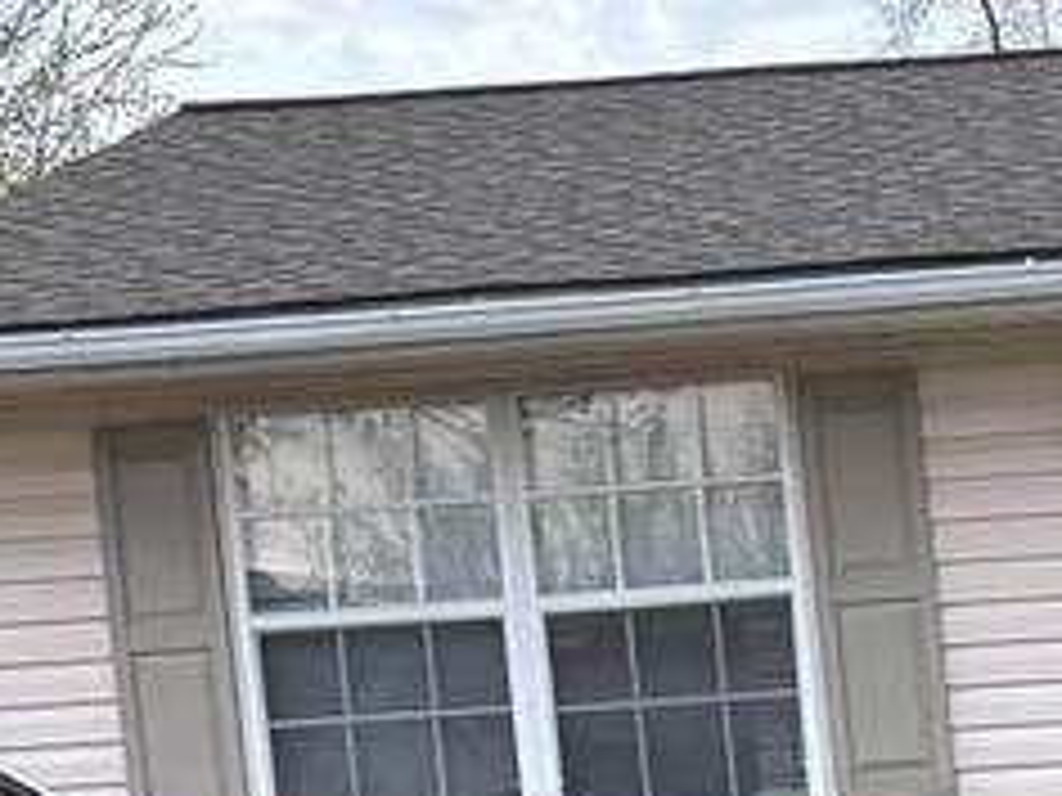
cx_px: 1782
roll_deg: +3.5
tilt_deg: -4.9
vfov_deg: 10.1
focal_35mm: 141
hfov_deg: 12.9
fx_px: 4326
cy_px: 1295
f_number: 1.6
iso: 64
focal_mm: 5.96
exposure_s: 1/121
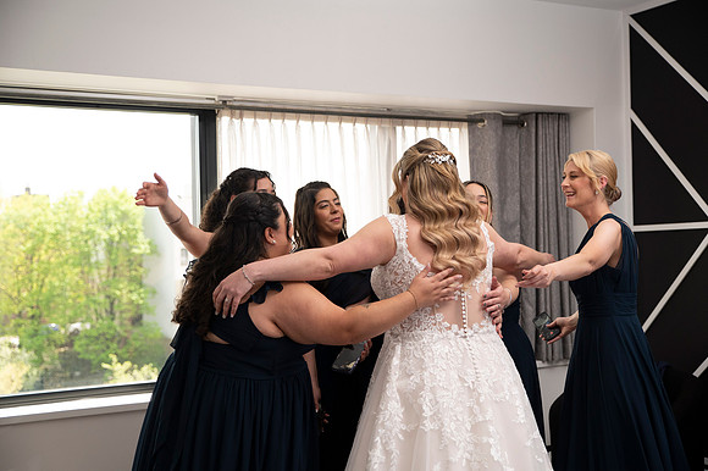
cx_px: 354
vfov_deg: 28.0
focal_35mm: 48
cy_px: 236
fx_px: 943
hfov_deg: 41.1
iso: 1600
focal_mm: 48
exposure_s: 1/1600
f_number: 2.8
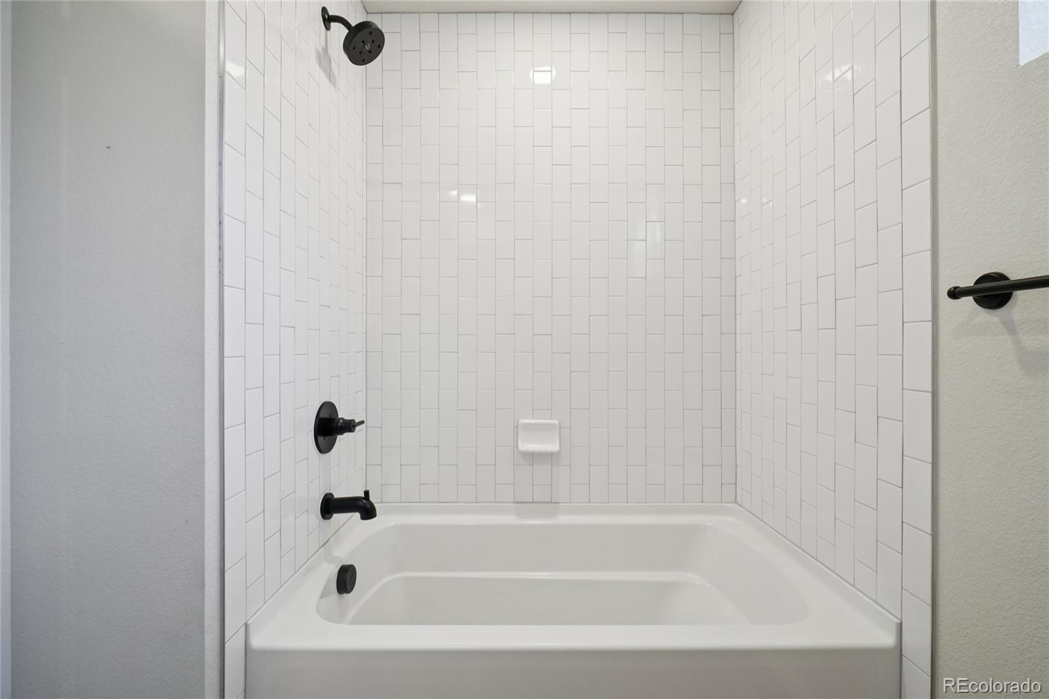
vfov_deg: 77.3
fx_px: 437
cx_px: 524
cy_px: 350
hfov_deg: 100.4
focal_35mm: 15
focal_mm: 10
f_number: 8
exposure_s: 1/30
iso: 400
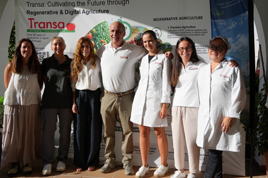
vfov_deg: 42.3
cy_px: 90
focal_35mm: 31
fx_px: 231
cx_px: 133
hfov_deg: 60.3
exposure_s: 1/1000
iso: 100
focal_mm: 30
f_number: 4.5
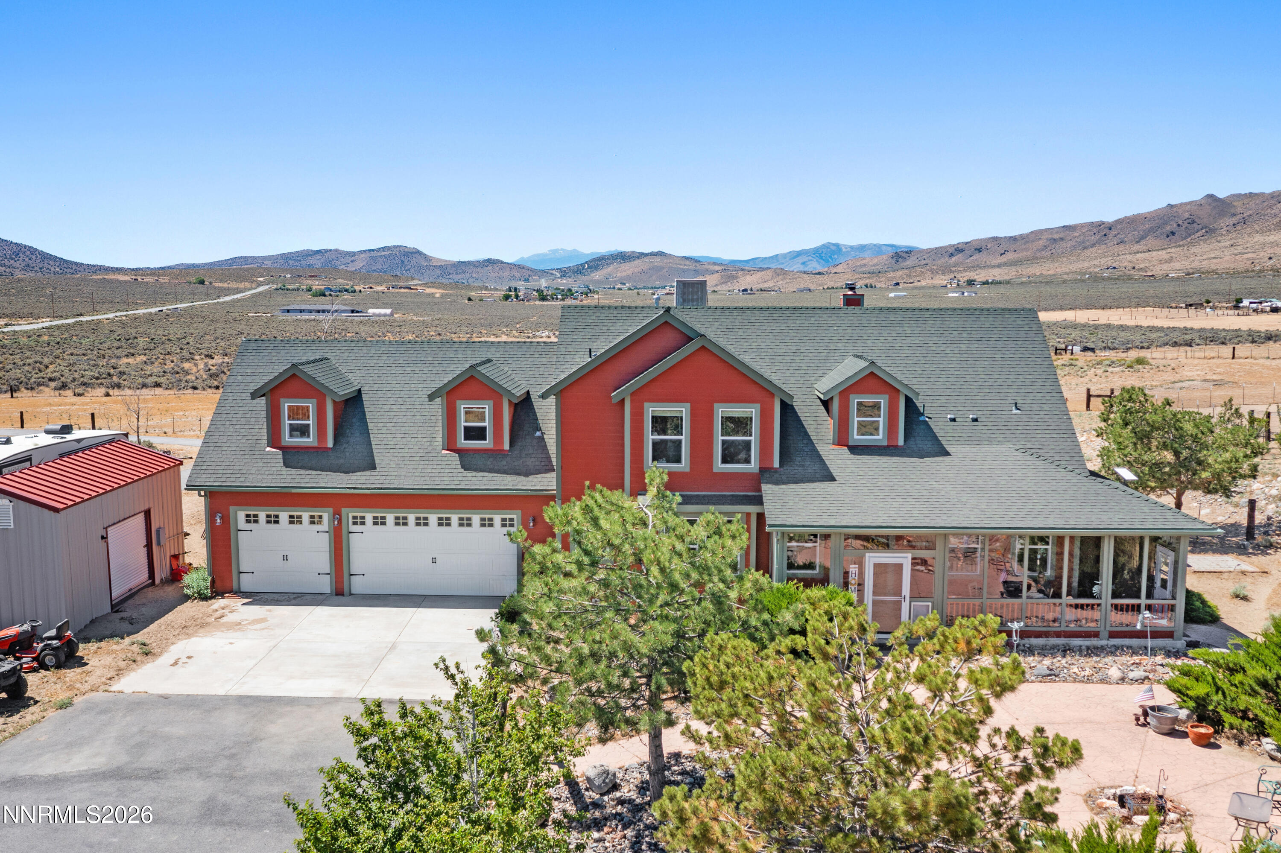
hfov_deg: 65.5
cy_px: 426
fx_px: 996
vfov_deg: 46.4
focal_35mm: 28
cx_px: 640
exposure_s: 1/320
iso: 100
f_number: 5
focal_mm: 10.26
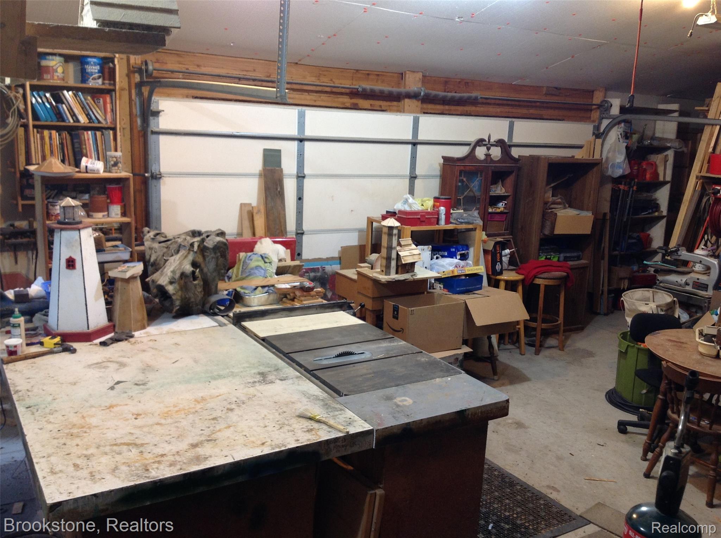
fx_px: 728
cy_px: 269
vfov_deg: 40.6
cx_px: 360
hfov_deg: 52.7
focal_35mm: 35
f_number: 2.4
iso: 80
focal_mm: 4.28
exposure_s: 1/15
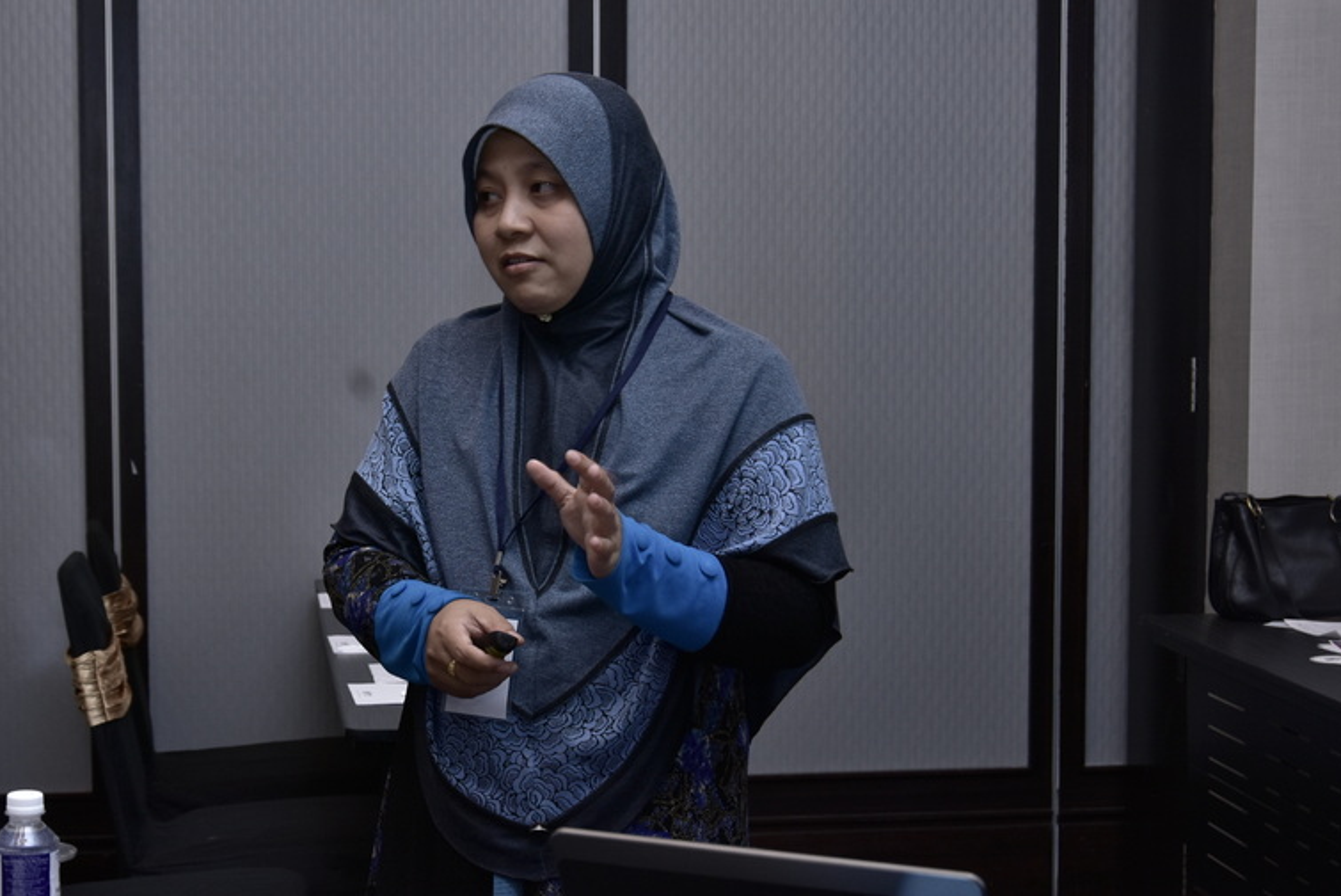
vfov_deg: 19.1
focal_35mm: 72
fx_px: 2665
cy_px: 460
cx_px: 639
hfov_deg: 28.2
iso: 320
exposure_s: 1/50
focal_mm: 45
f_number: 6.3
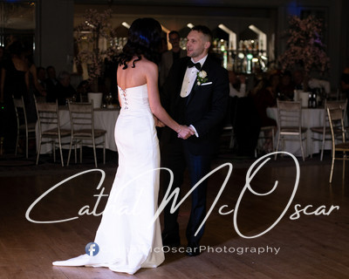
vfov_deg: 13.0
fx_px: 1224
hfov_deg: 16.2
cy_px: 147
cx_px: 220
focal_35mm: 118
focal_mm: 100
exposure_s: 1/160
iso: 400
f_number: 2.8
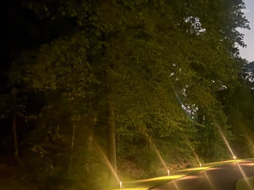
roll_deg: -1.0
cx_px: 230
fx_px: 330
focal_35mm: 45
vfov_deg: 30.8
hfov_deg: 39.0
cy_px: 169
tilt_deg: -10.0
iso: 8000
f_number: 1.78
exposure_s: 1/2
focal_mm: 6.76
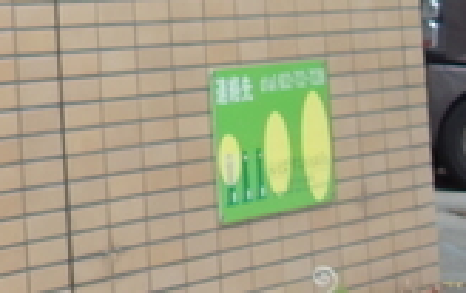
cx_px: -770
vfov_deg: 7.1
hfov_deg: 9.8
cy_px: -334
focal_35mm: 178
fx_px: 2264
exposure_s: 1/125
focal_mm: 10.4
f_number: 2.2
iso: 125
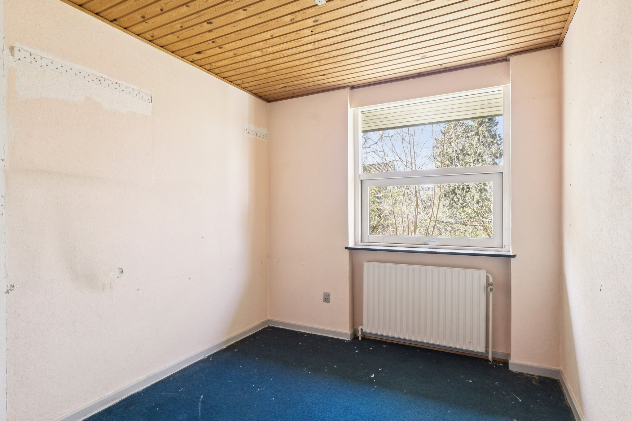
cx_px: 316
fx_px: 319
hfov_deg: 89.4
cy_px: 210
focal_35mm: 18
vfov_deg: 66.8
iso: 800
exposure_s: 1/30
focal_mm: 18.2
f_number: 7.1
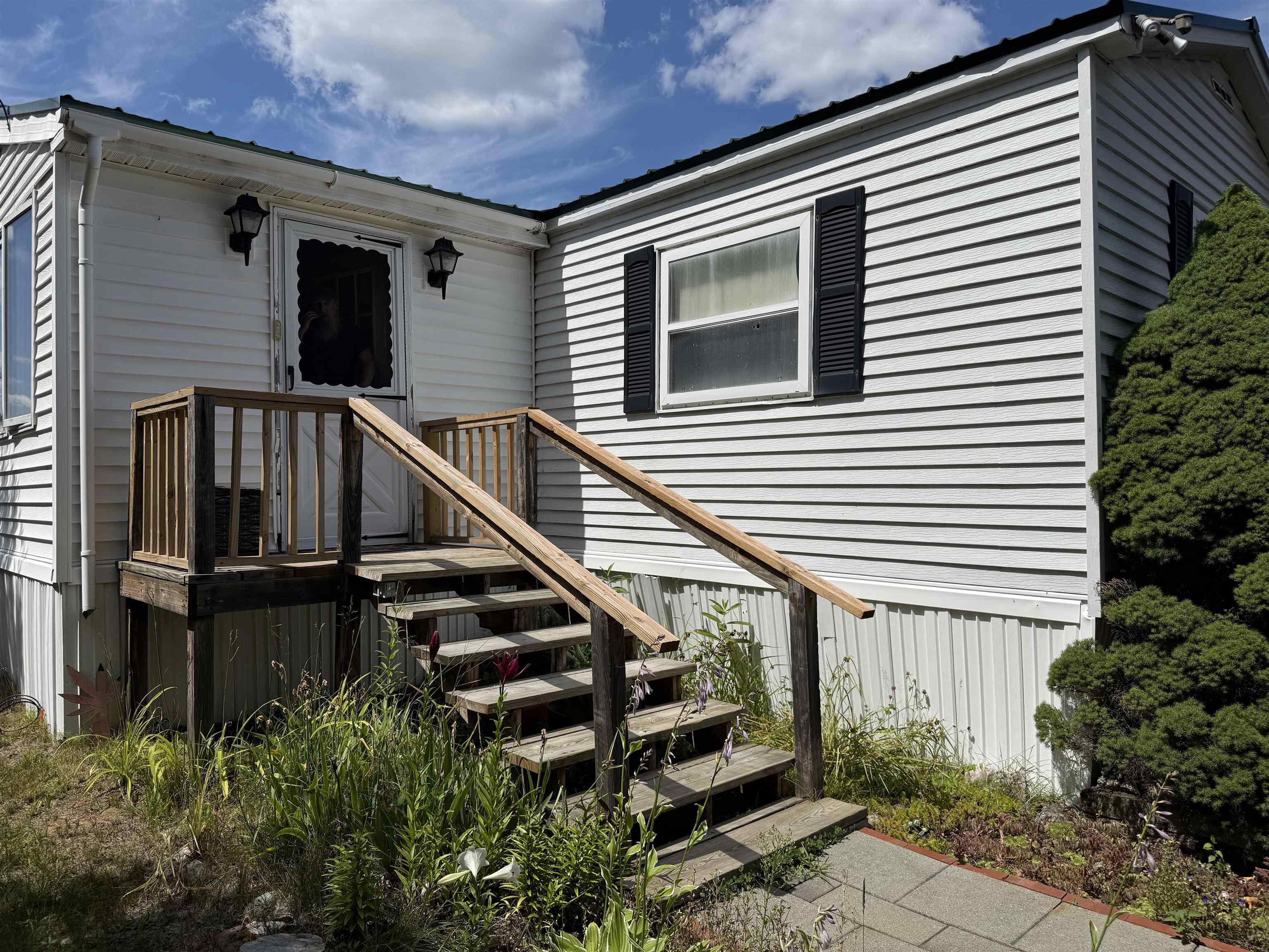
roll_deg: +1.3
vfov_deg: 56.8
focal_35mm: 24
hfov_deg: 71.6
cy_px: 476
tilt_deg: +3.5
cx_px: 634
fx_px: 880
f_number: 1.78
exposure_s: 1/9091
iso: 80
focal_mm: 6.76
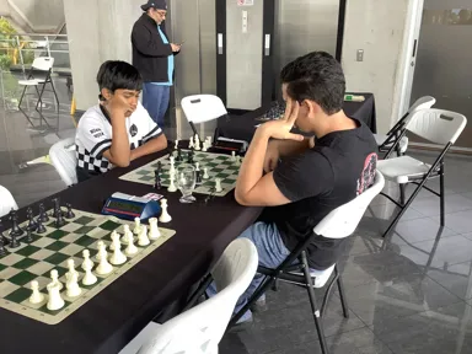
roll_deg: -1.5
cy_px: 177
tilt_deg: -20.2
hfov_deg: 58.4
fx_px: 423
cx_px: 236
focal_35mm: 31
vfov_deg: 45.4
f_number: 2.4
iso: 80
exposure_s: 1/60
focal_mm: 3.3
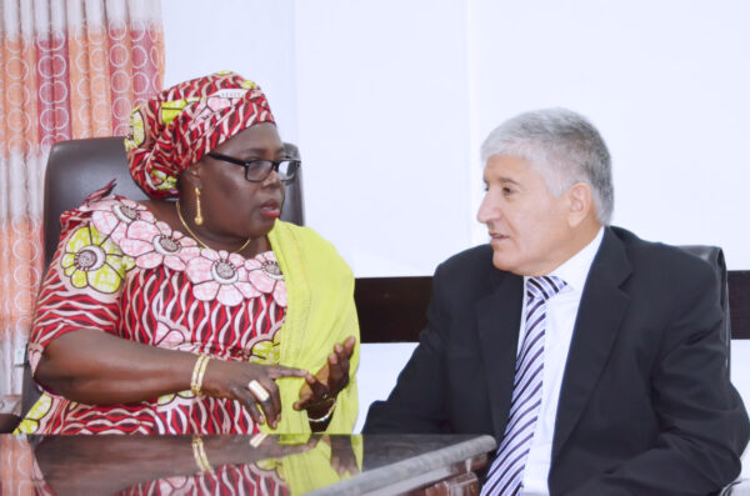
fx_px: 2058
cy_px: 248
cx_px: 375
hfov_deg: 20.7
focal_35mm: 99
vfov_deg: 13.8
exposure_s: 1/60
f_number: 5.3
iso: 3200
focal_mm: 66
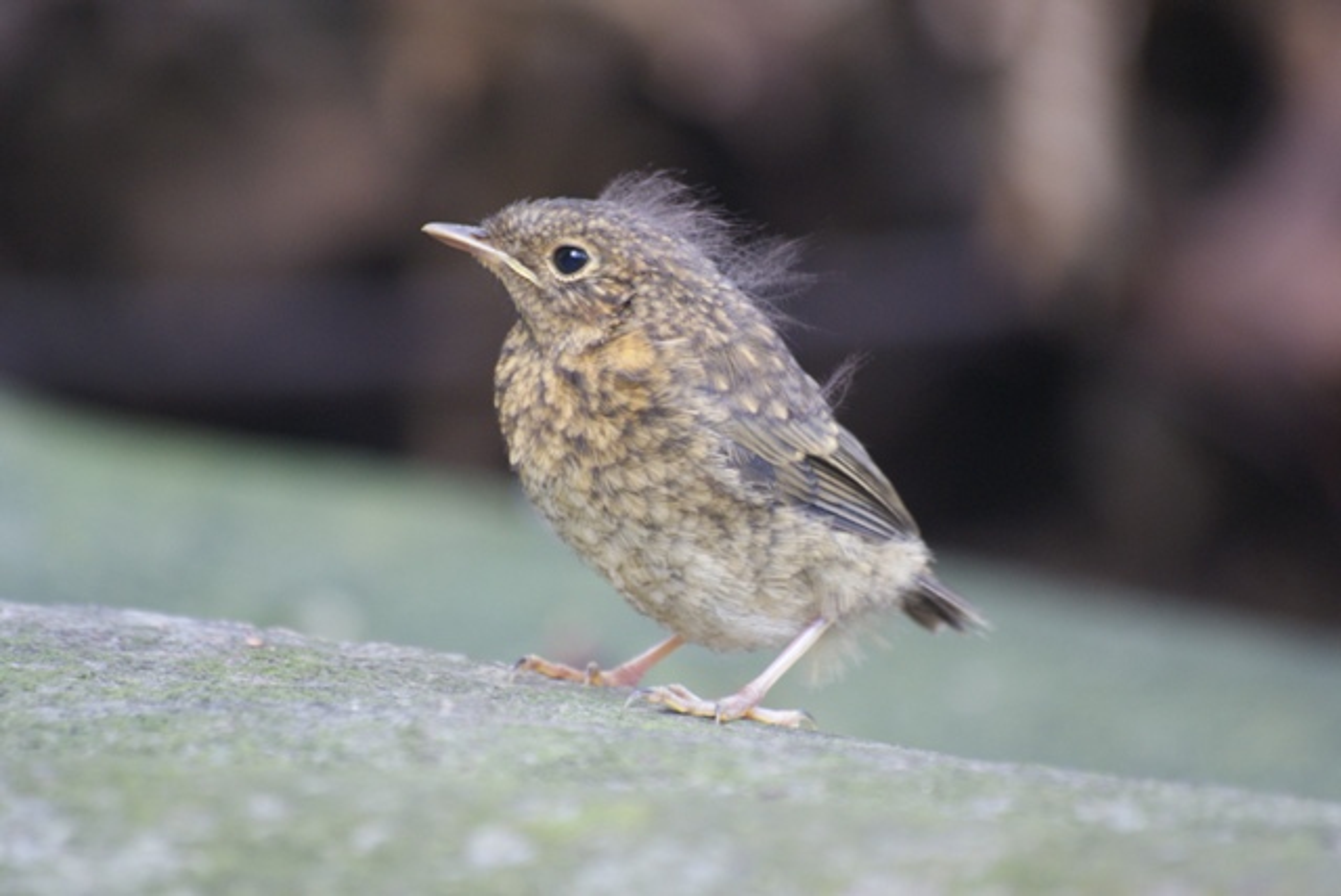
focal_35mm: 450
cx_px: 670
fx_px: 16777
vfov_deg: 3.1
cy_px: 448
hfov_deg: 4.6
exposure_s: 1/30
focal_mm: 300
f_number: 5.6
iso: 400
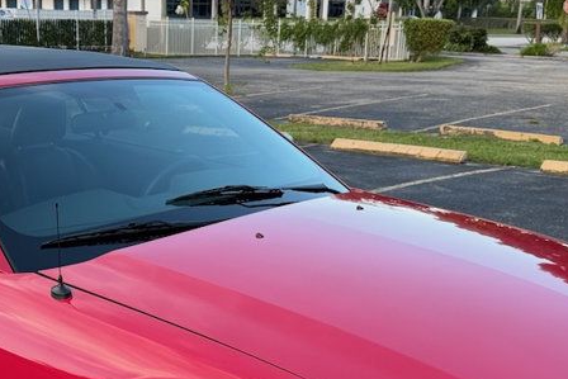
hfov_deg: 34.8
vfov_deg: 23.1
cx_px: 199
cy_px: 347
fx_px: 900
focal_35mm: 57
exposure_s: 1/236
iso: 80
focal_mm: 6.76
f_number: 1.78
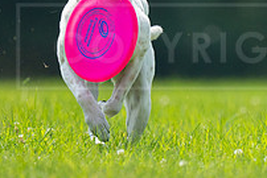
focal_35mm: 1723
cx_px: 143
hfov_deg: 1.2
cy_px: 69
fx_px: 12788
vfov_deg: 0.8
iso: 2000
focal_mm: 600
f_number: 6.3
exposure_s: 1/4000
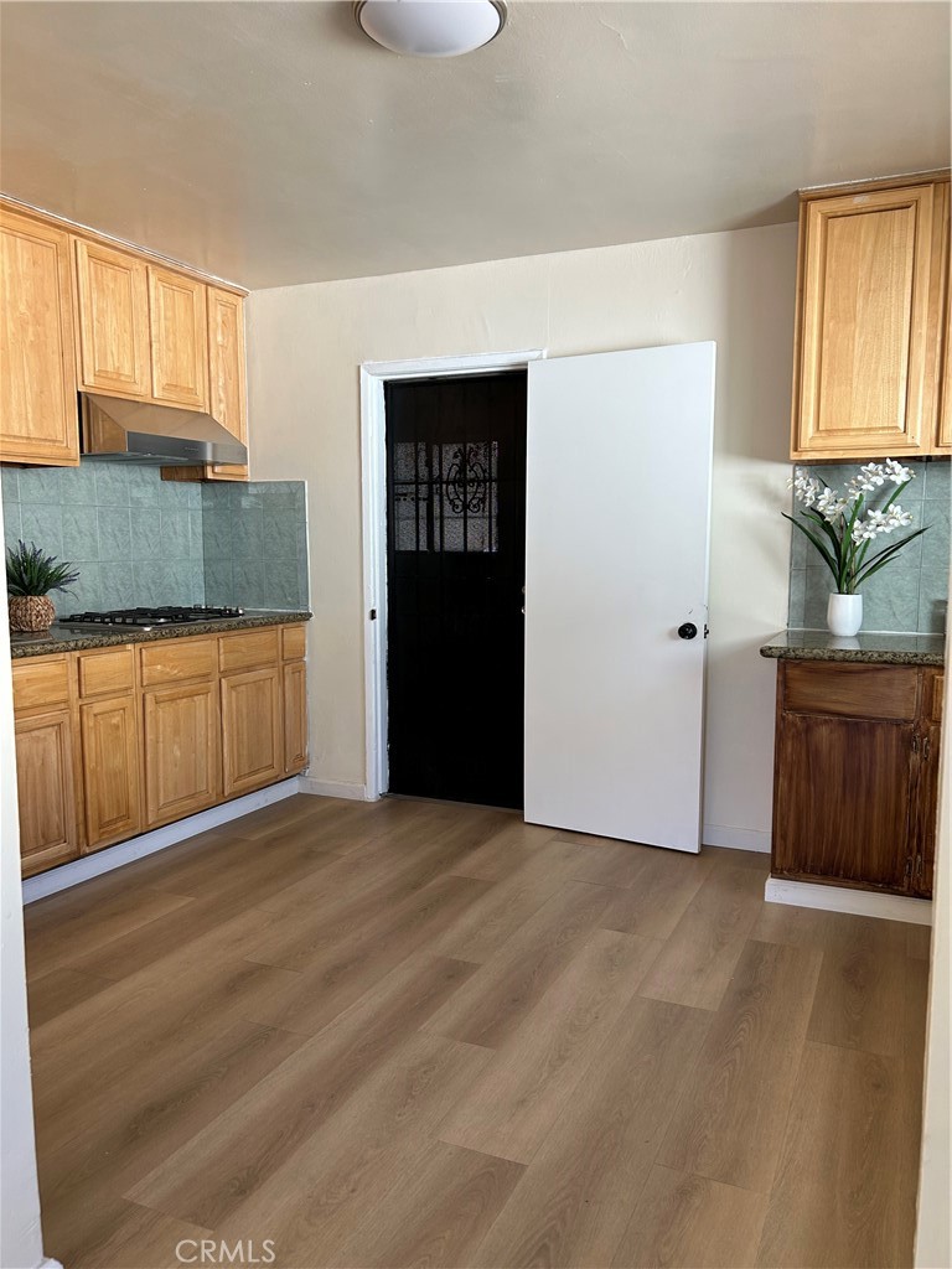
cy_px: 634
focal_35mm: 26
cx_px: 476
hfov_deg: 53.1
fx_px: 953
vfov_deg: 67.3
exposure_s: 1/121
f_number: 1.5
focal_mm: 5.7
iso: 80
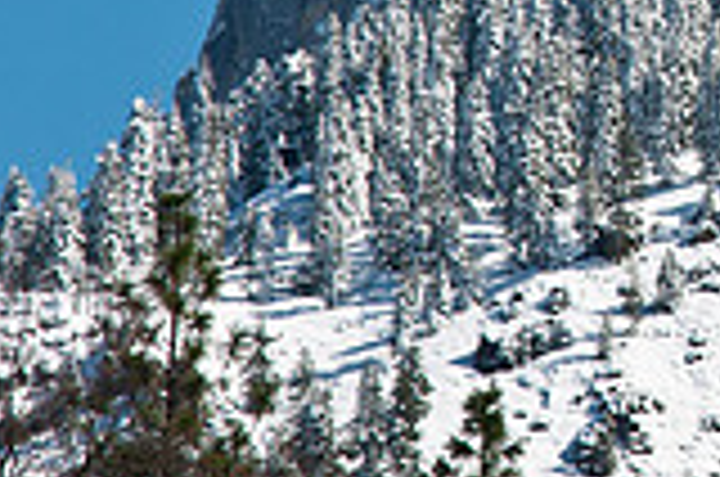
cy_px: -209
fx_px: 35788
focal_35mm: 1793
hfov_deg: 1.2
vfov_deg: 0.8
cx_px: 1098
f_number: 10
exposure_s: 1/125
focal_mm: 330
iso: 200
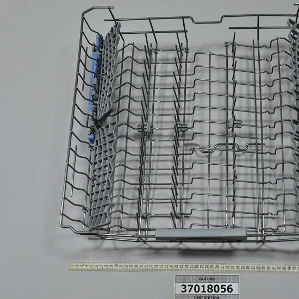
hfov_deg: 33.6
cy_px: 151
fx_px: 489
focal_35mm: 50
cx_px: 205
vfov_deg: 34.0
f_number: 4.8
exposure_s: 1/90
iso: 560
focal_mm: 24
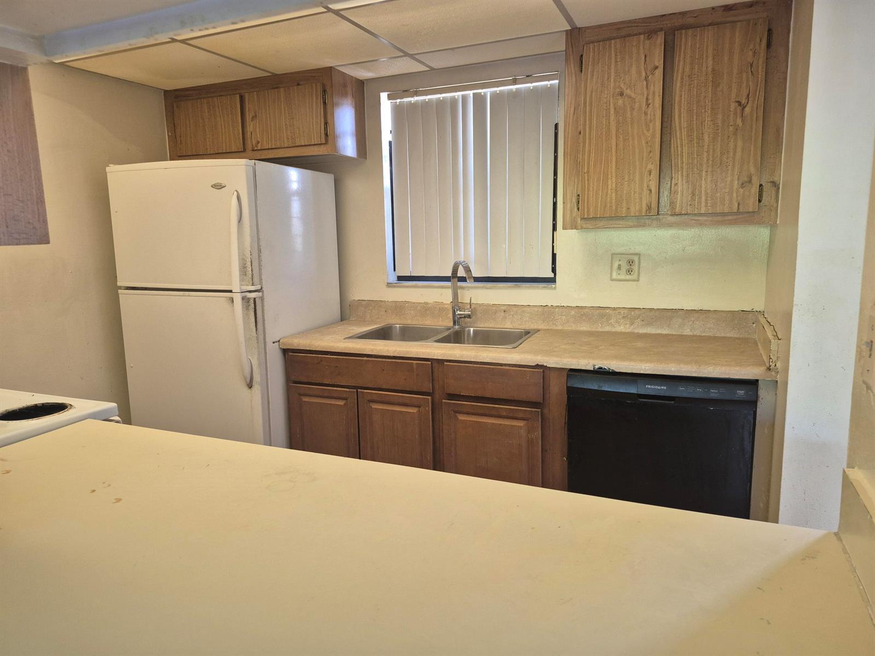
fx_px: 581
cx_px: 438
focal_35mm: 23
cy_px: 328
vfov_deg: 58.9
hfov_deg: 73.9
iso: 320
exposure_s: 1/120
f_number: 1.8
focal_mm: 5.4
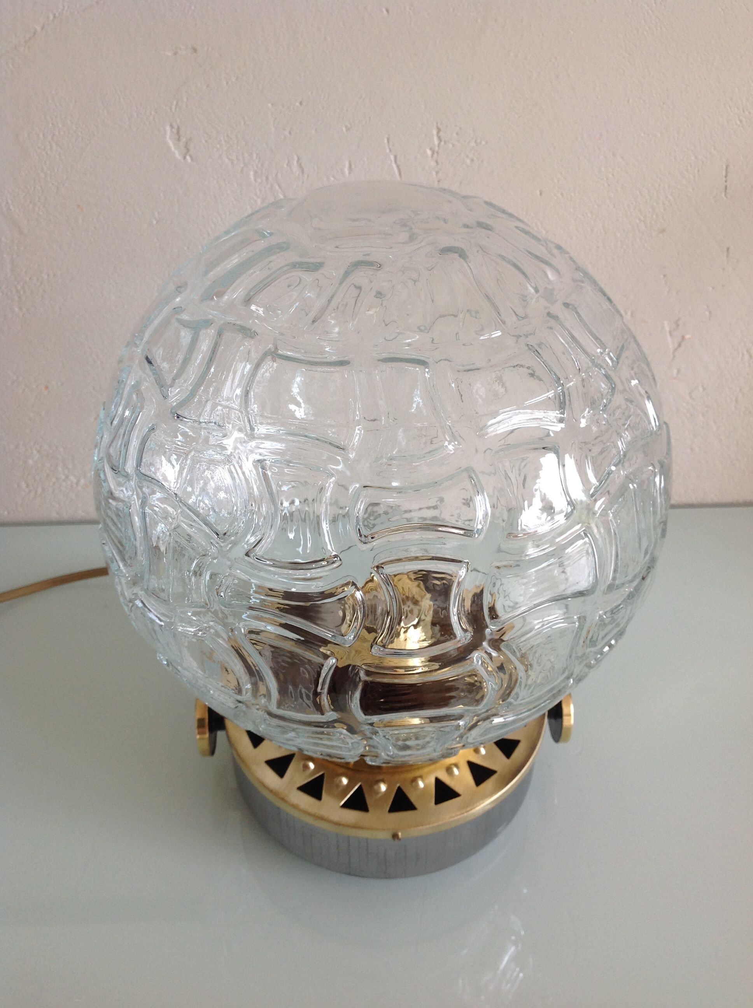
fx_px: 1018
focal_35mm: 35
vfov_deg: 52.7
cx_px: 376
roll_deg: +1.4
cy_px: 504
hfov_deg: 40.6
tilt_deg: -39.3
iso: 50
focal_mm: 4.28
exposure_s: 1/30
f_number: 2.4
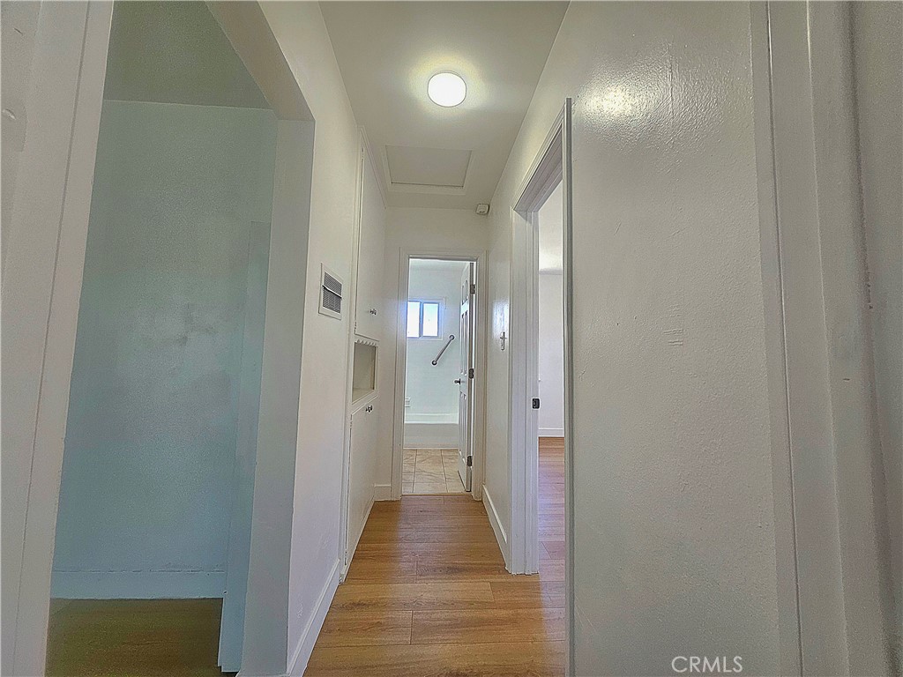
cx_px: 452
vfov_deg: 89.9
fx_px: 339
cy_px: 338
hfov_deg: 106.2
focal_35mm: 13
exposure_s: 1/60.2
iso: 64
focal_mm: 1.74
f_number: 2.2
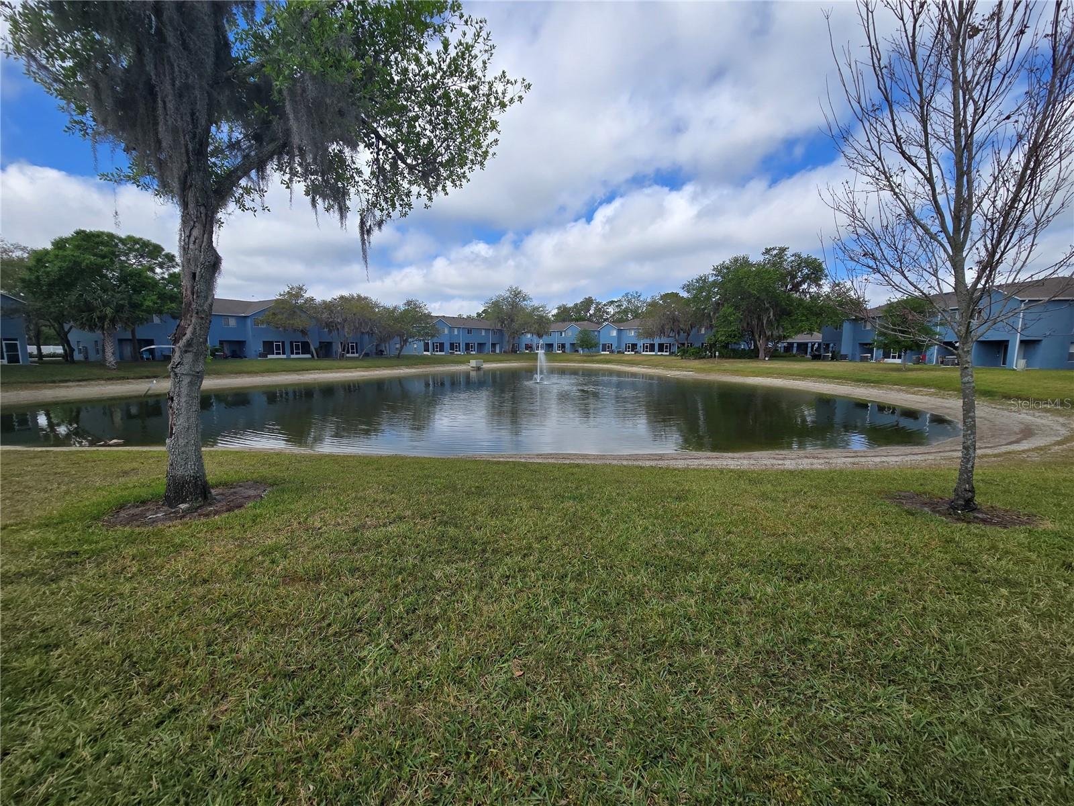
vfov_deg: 89.9
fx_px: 403
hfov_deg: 106.2
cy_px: 403
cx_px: 537
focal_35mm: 13
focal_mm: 2.2
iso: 50
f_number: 2.2
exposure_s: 1/2000
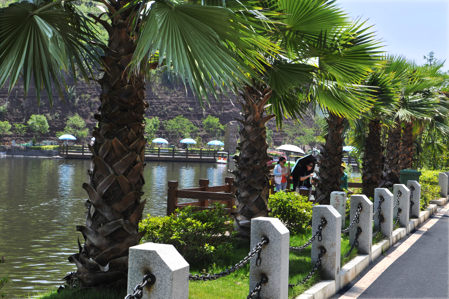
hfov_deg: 29.9
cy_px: 150
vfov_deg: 20.1
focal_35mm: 68
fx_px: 841
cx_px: 224
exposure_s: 1/125
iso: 200
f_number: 11
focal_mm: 45
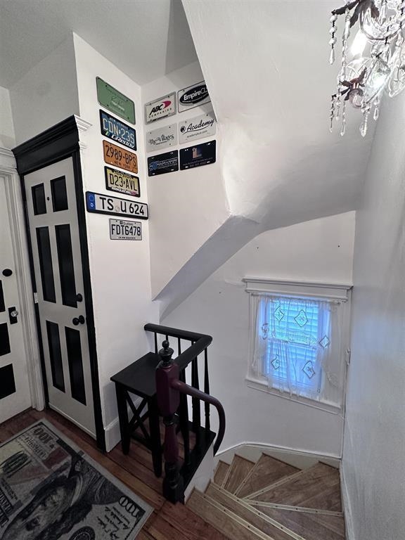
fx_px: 218
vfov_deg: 102.1
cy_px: 270
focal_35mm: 14
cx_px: 202
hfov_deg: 85.7
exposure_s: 1/60
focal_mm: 2.22
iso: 200
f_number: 2.2
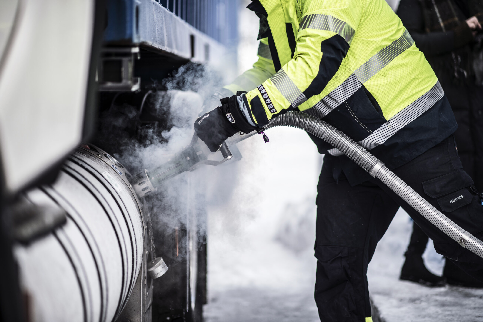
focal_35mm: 85
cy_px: 161
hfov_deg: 23.9
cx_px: 242
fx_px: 1140
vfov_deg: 16.1
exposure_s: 1/800
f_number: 1.4
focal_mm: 85
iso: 200
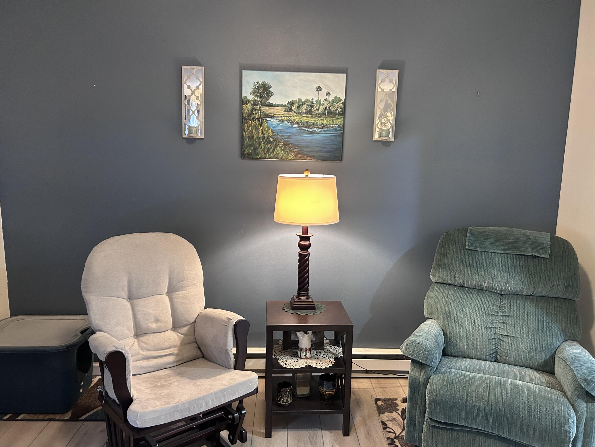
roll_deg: -1.0
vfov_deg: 53.1
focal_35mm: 26
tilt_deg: -8.8
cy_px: 224
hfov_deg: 67.3
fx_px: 447
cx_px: 298
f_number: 1.5
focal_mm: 5.7
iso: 400
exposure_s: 1/60
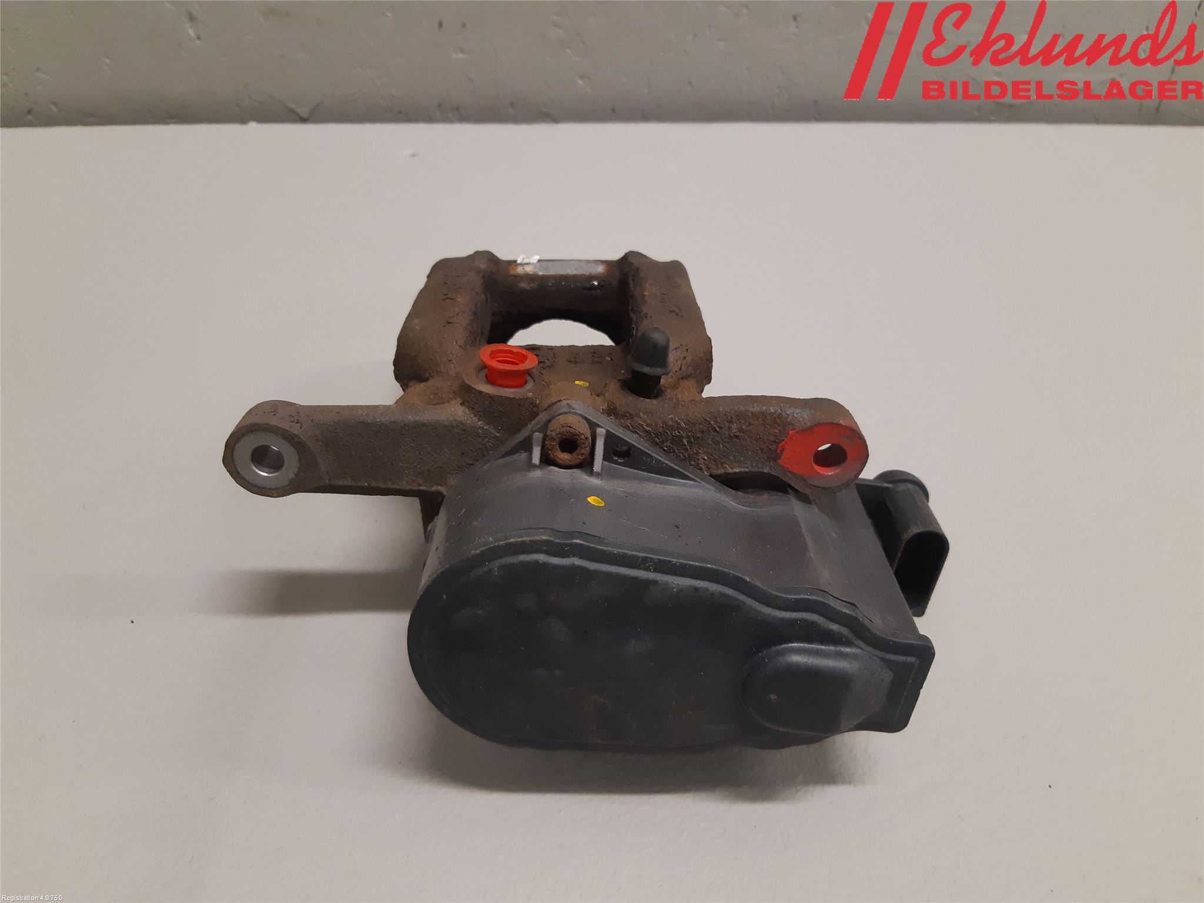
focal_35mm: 26
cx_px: 602
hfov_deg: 67.3
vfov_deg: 53.1
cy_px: 452
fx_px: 904
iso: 200
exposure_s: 1/50
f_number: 1.7
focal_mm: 3.93
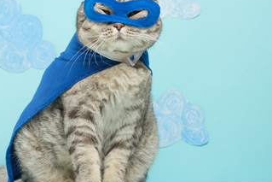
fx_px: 907
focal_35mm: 120
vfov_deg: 11.4
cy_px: 88
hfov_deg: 17.0
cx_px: 119
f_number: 8
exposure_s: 1/200
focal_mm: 85
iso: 100
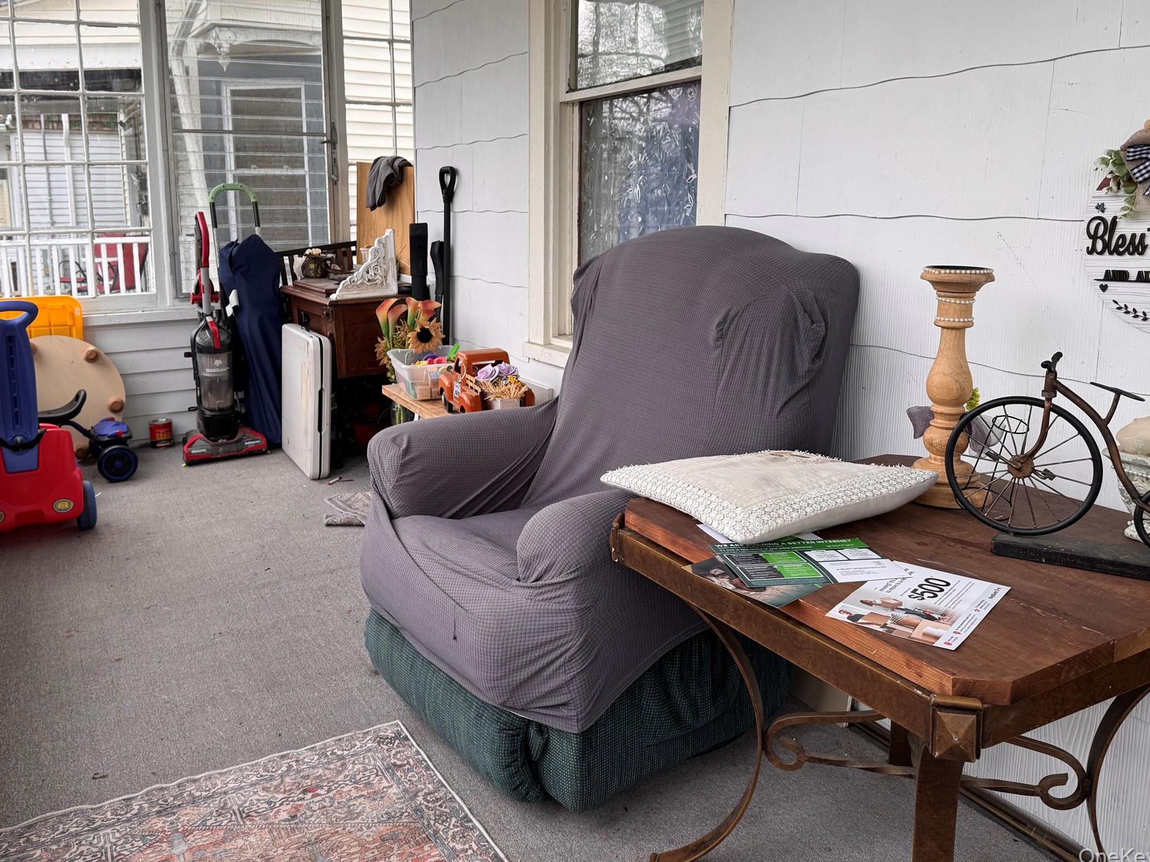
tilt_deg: -9.7
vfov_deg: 48.0
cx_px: 522
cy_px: 352
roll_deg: -0.3
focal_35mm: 29
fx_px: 963
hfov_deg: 61.5
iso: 50
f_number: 1.78
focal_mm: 6.76
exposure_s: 1/128
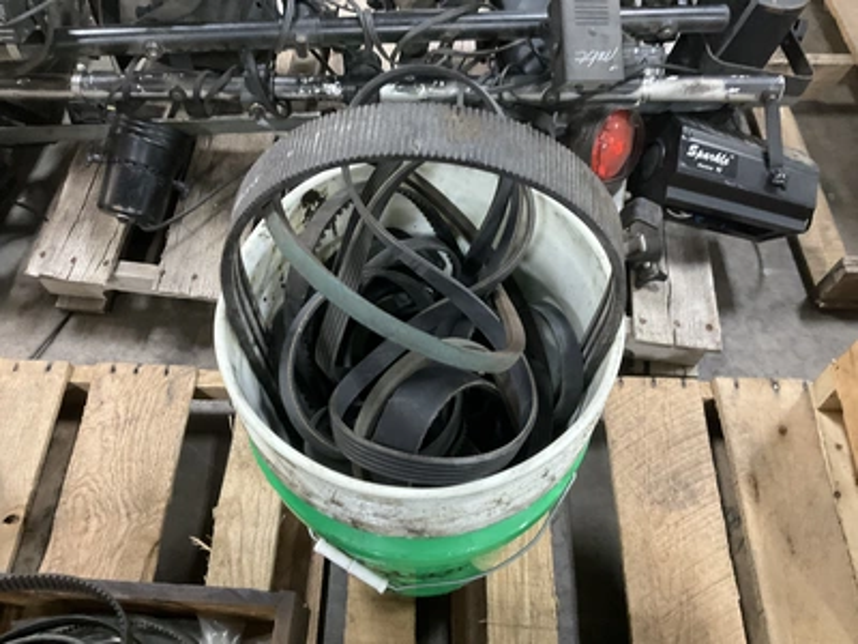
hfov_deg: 61.7
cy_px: 322
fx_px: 719
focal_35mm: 29
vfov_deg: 48.2
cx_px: 429
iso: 320
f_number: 1.8
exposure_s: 1/40
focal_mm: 3
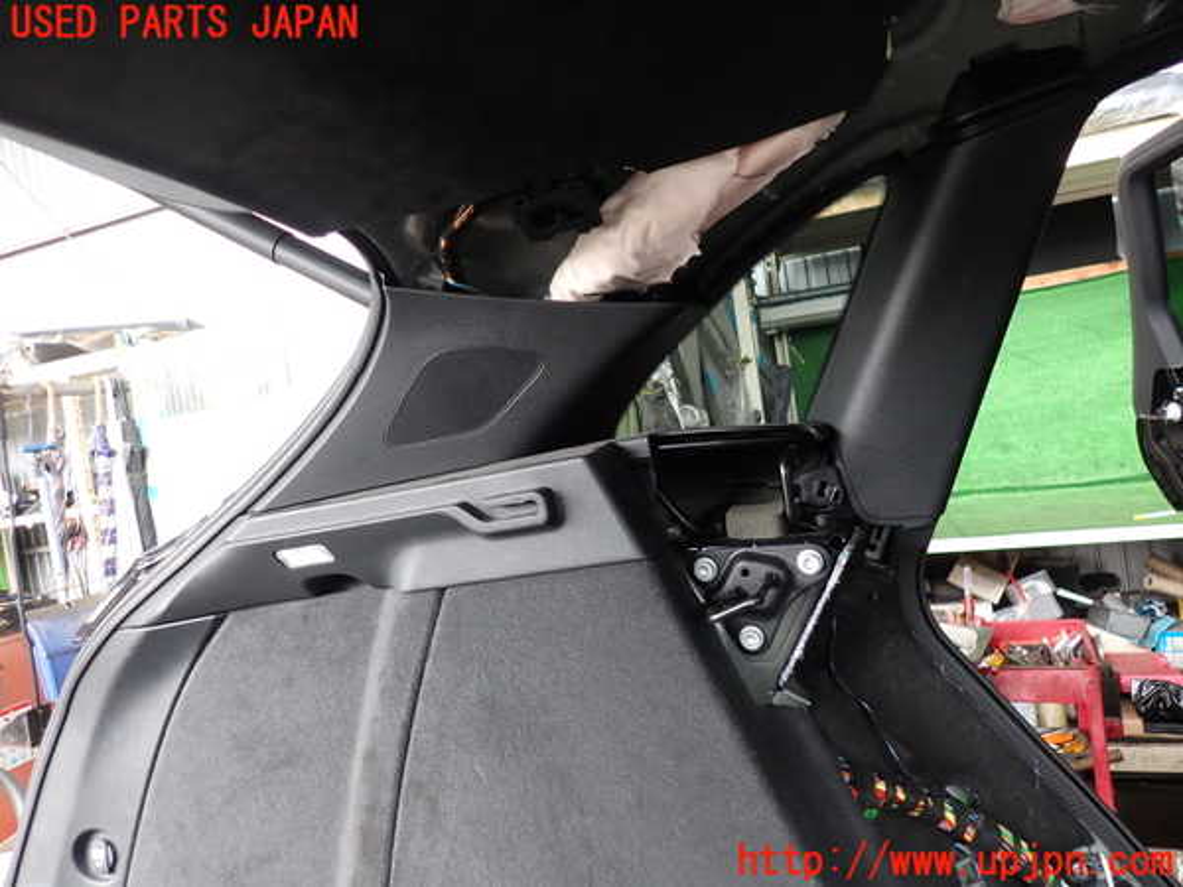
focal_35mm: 25
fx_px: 854
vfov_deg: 54.9
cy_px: 444
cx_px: 592
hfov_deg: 69.4
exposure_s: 1/60
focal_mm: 4.5
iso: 200
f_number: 2
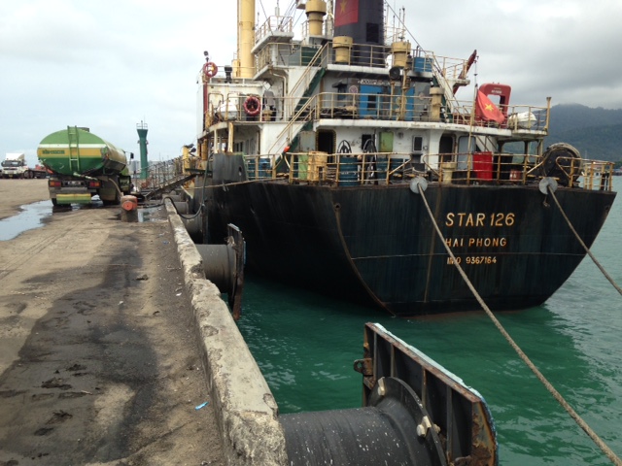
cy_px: 233
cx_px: 311
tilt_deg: -7.5
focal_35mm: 33
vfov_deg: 42.9
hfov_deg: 55.4
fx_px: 593
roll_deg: +1.0
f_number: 2.4
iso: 50
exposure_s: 1/1205
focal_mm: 4.12
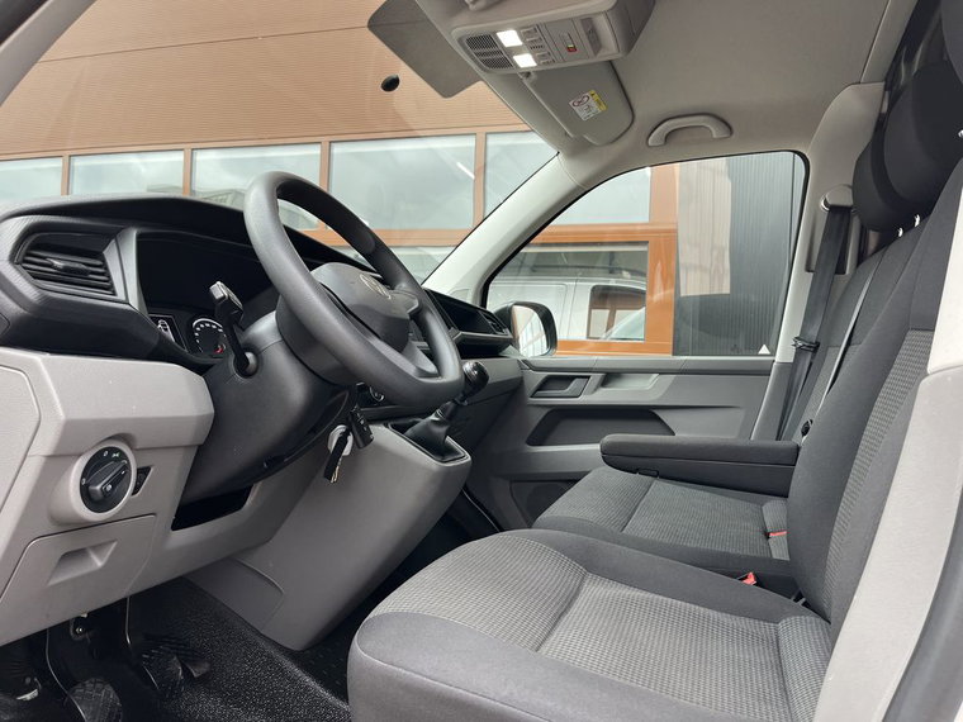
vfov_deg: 53.1
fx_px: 723
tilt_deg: -0.9
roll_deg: -2.6
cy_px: 361
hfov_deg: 67.3
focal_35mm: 26
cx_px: 482
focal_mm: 5.1
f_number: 1.6
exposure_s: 1/122
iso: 64
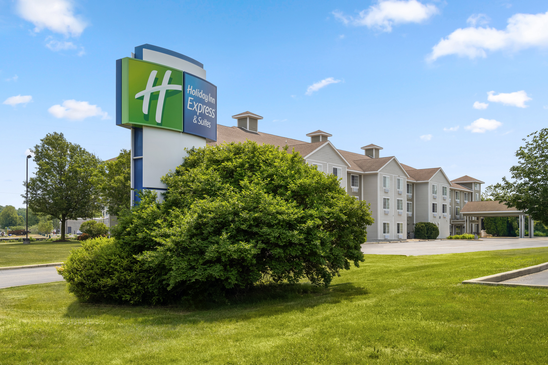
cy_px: 182
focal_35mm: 34
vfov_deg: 38.4
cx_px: 274
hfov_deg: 55.1
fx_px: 525
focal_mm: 34.5
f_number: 10
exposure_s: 1/500
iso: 250
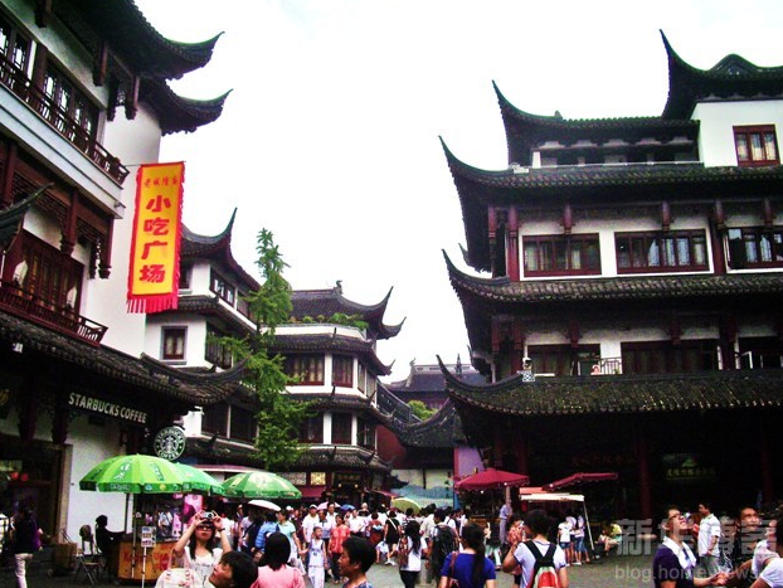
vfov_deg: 39.7
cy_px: 290
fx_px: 815
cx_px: 399
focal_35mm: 36
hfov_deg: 51.3
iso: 50
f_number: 4.3
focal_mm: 5.8
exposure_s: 1/800
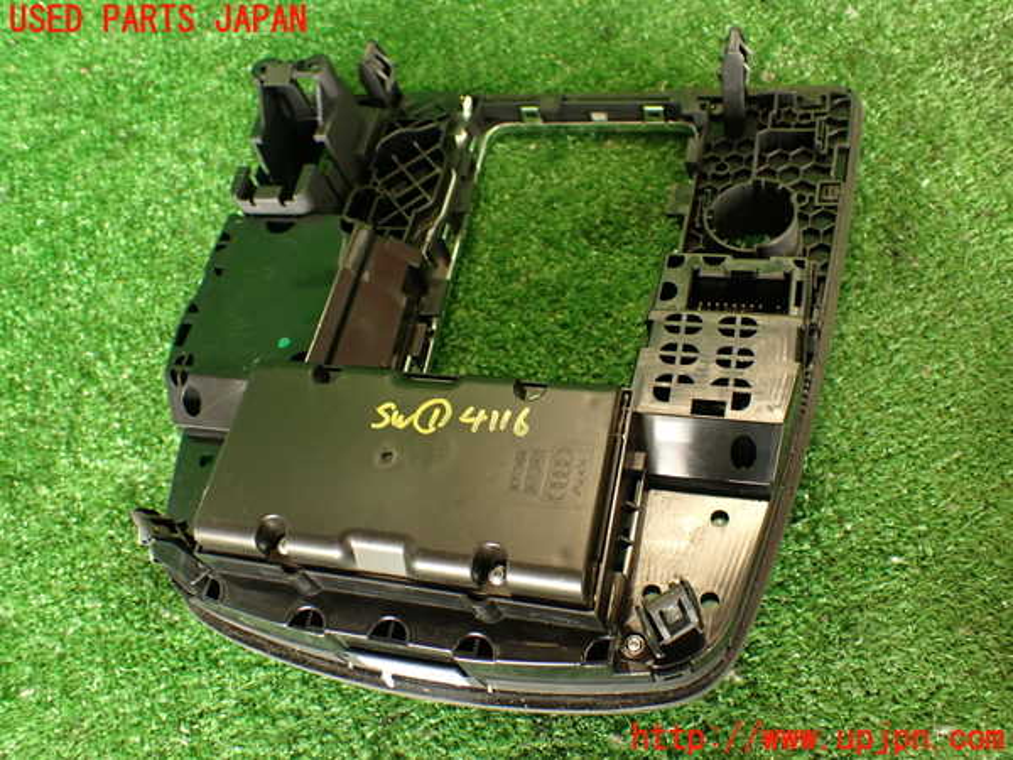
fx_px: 936
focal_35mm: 32
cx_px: 506
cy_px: 380
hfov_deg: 56.8
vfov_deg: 44.2
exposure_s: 1/30
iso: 200
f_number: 2.4
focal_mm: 5.79
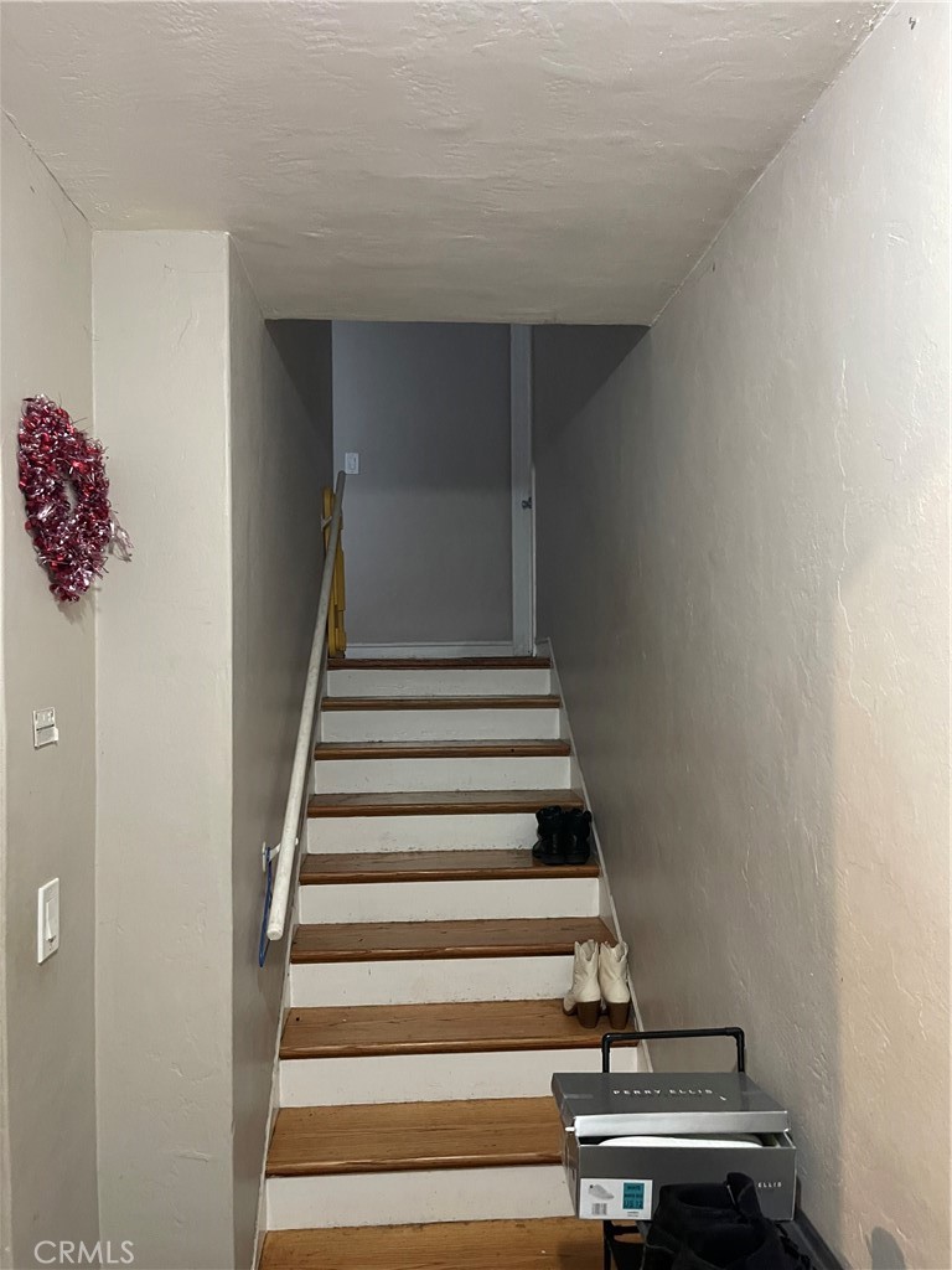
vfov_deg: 69.4
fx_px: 917
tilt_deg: +1.6
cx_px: 476
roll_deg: -0.2
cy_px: 635
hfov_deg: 54.9
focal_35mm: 25
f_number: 1.6
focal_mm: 5.1
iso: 500
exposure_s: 1/40
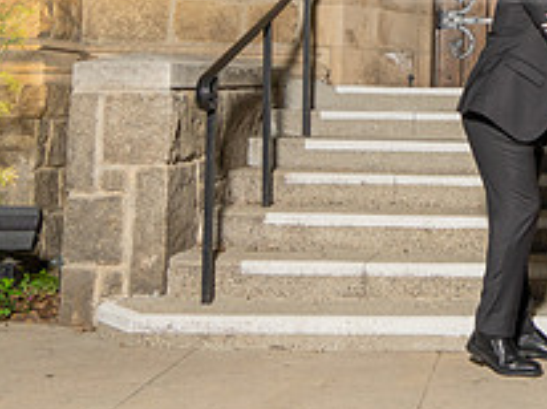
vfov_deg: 19.8
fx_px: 1105
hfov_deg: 26.3
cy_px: -74
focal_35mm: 70
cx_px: 555
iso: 400
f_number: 4
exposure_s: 1/200
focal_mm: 24
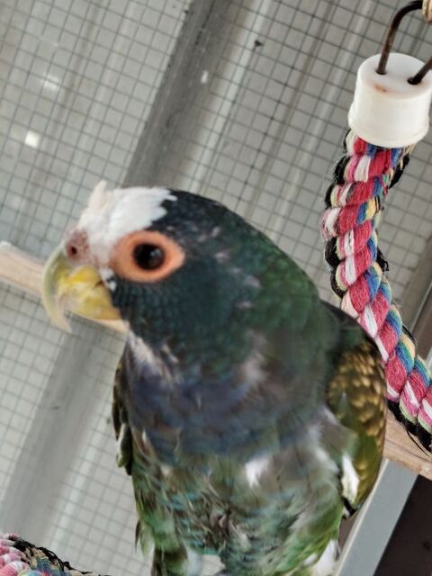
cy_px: 288
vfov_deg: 27.0
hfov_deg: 20.4
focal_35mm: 72
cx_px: 216
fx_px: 1198
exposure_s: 1/100
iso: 111
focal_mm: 5.24
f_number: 1.7
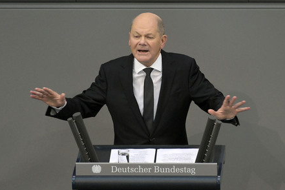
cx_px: 143
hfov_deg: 4.0
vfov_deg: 2.7
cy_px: 95
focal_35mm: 511
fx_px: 4045
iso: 10000
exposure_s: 1/320
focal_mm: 500
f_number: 5.6
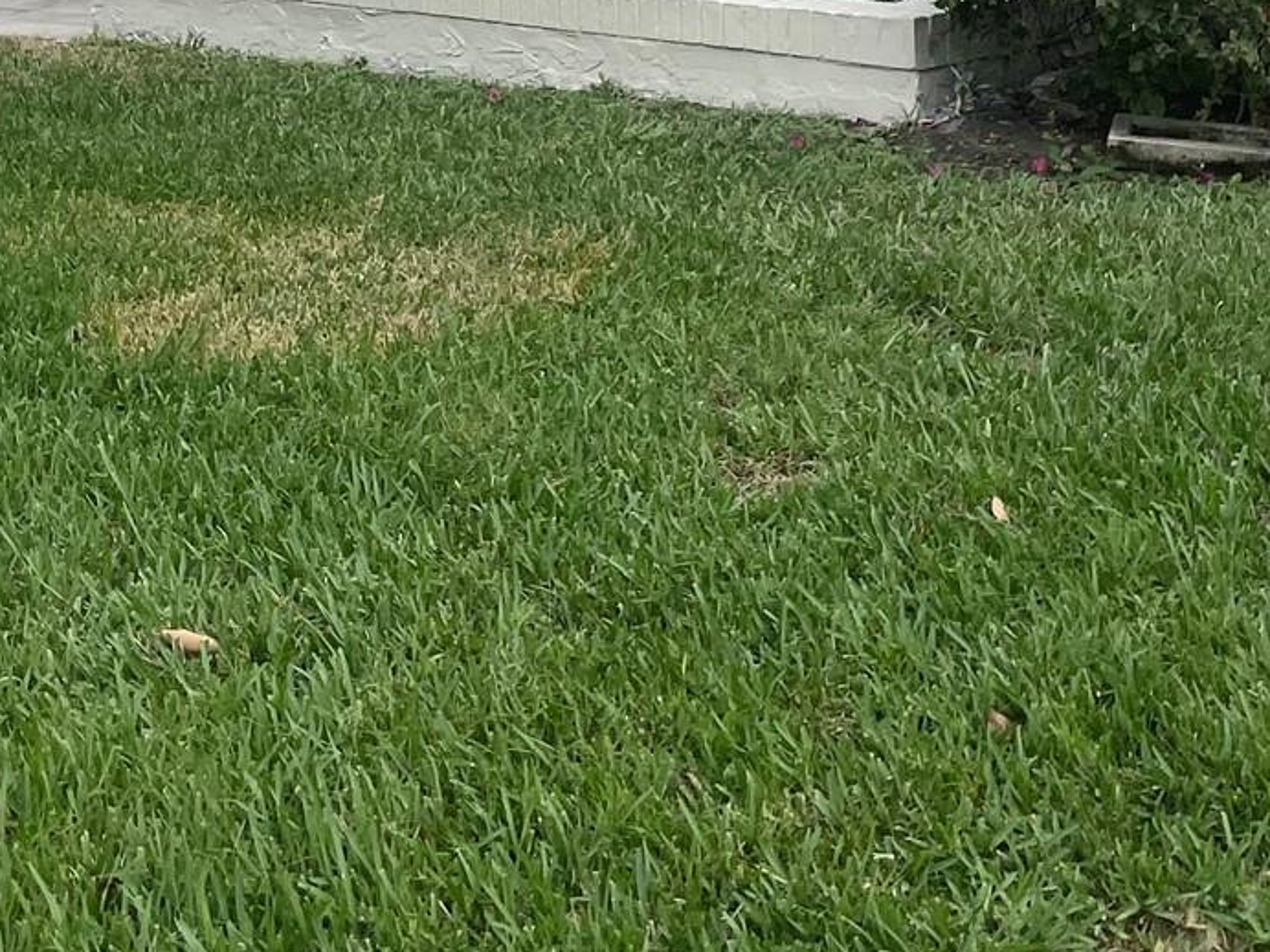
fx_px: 2825
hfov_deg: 25.3
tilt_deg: +2.4
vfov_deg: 17.4
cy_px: -449
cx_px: 538
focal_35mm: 77
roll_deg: +0.4
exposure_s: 1/3401
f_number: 1.6
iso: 32
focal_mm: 4.2
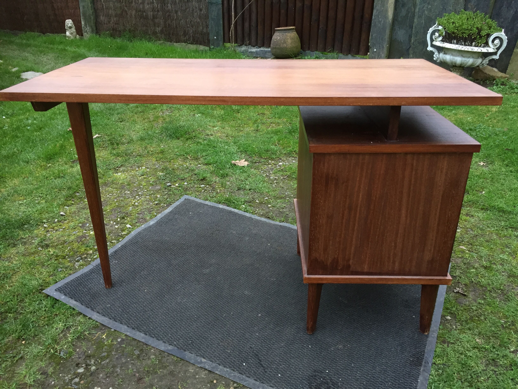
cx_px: 259
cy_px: 194
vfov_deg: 48.2
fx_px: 434
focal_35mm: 29
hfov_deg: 61.7
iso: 125
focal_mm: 4.15
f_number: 2.2
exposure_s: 1/33
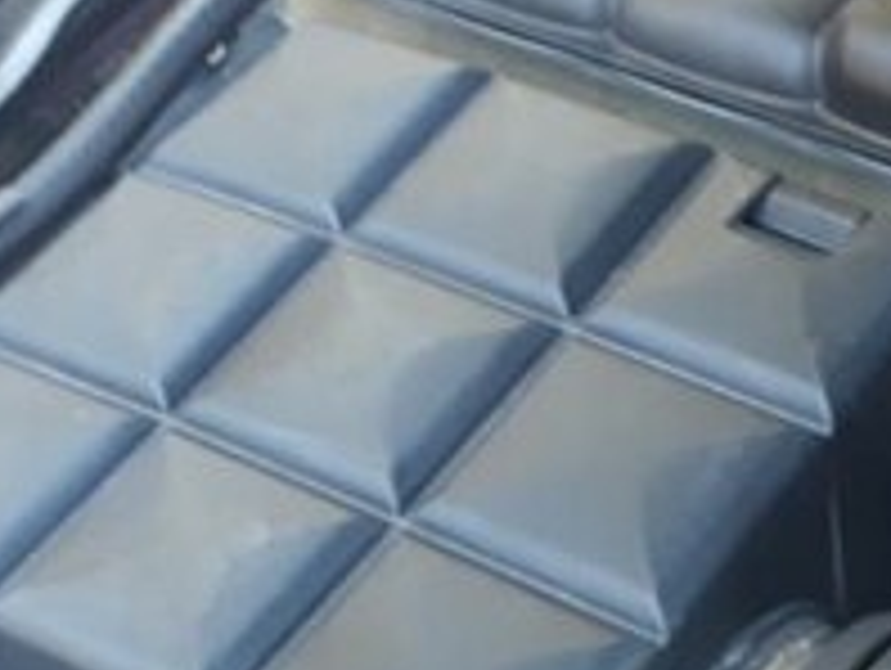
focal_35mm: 90
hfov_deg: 21.5
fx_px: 2319
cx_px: 680
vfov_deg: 15.6
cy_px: 875
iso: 125
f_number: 1.9
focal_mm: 3.6
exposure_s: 1/33
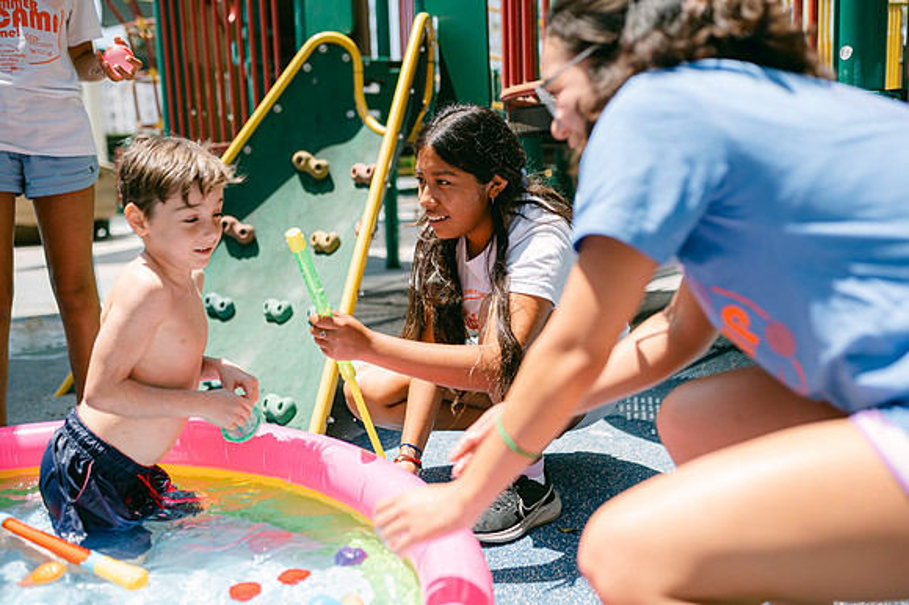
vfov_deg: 37.8
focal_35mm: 35
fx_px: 883
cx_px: 454
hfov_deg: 54.5
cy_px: 302
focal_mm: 35
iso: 100
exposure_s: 1/2500
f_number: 2
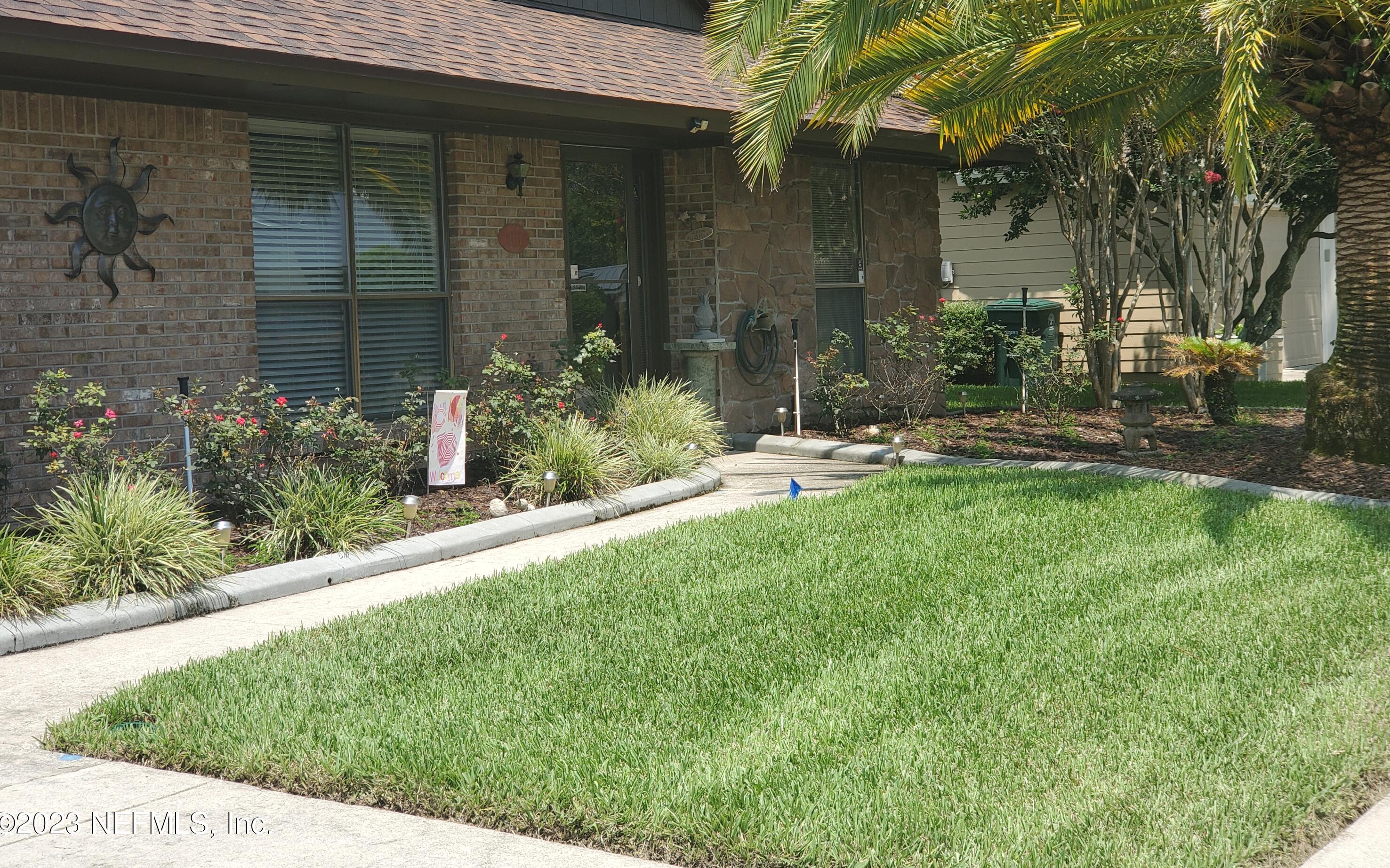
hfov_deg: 36.3
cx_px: 698
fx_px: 2122
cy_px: 343
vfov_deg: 23.1
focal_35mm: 56
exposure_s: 1/511
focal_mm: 6
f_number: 2.4
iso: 50
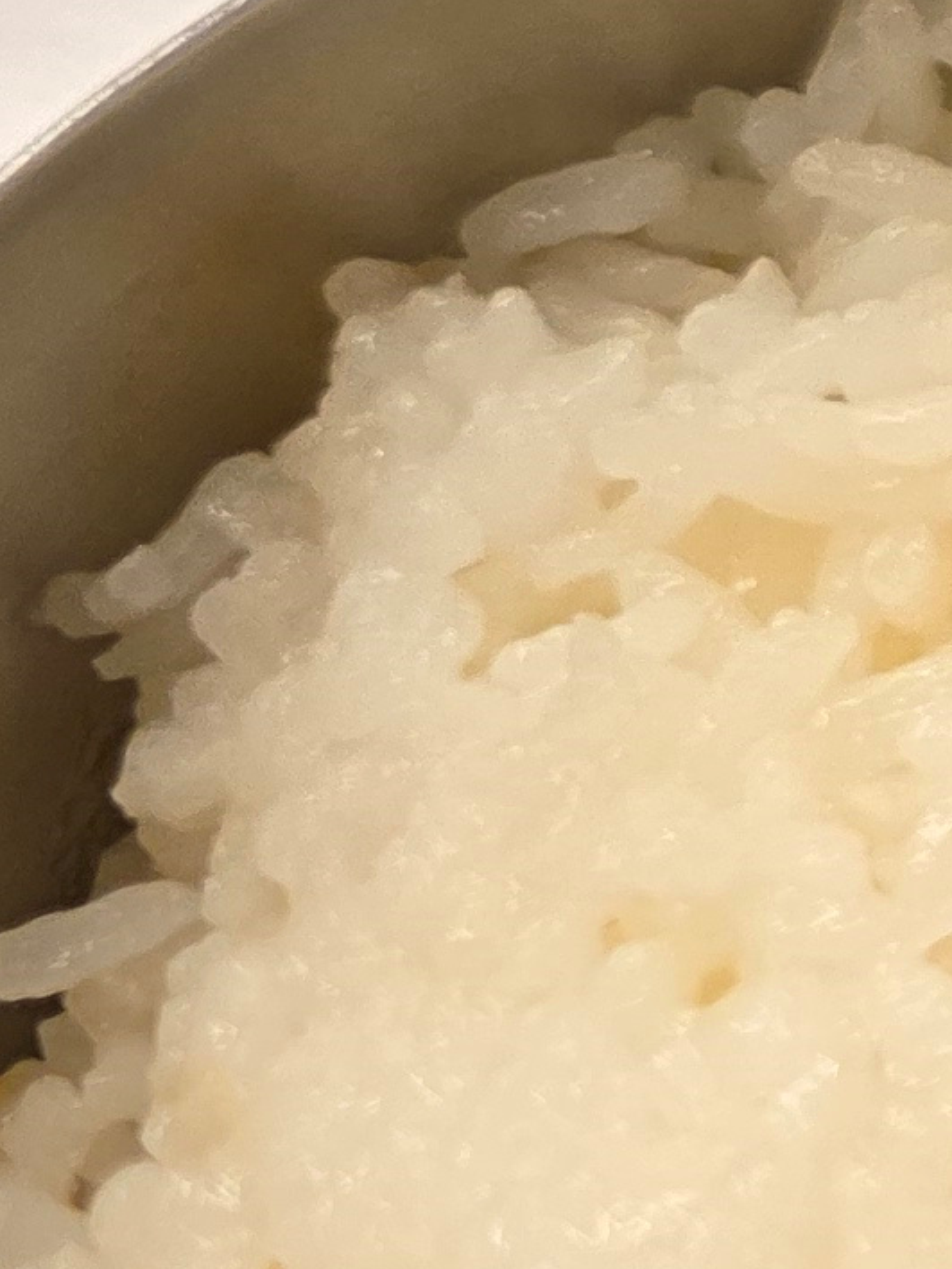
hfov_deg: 8.9
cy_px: 43
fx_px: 4767
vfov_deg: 14.9
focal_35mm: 130
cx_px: 3026
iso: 125
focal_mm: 6.3
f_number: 1.7
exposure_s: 1/120
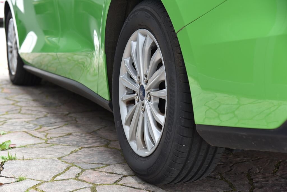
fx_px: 526
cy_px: 96
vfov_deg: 20.6
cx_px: 144
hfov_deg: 30.5
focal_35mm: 66
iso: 500
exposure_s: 1/100
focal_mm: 66
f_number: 5
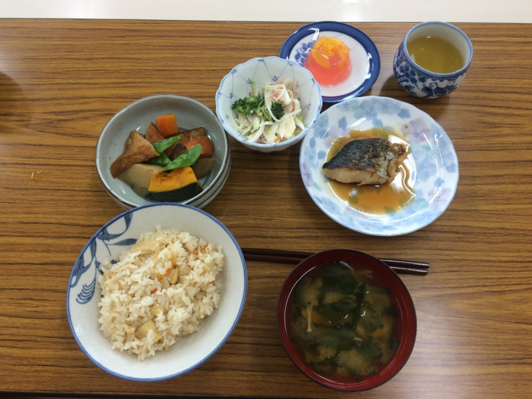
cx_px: 266
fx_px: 446
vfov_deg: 48.2
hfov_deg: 61.7
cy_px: 200
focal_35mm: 29
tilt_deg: -67.0
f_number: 2.2
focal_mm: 4.15
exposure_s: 1/60
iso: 50
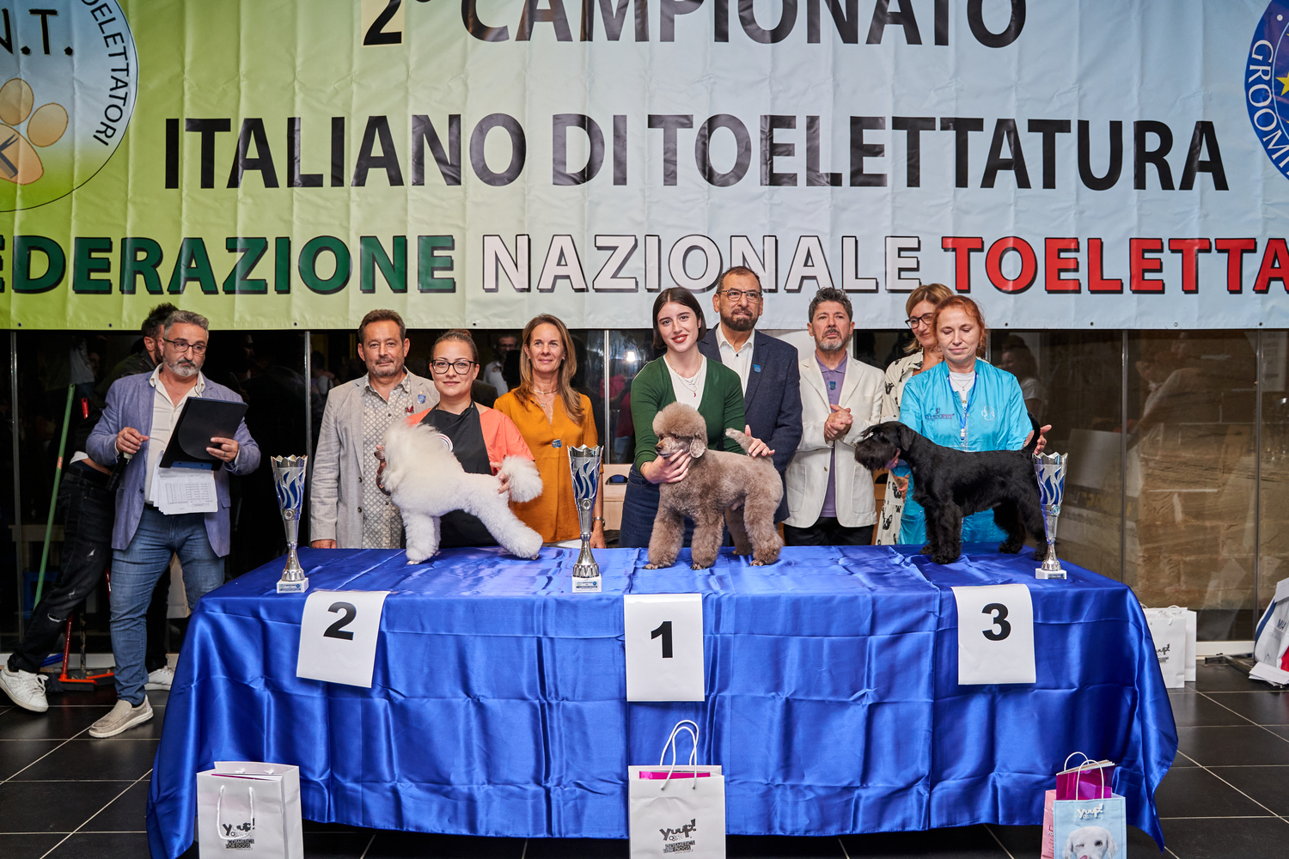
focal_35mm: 31
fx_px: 1110
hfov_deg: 60.3
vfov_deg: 42.3
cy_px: 430
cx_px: 644
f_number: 3.2
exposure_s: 1/100
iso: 1600
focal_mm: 31
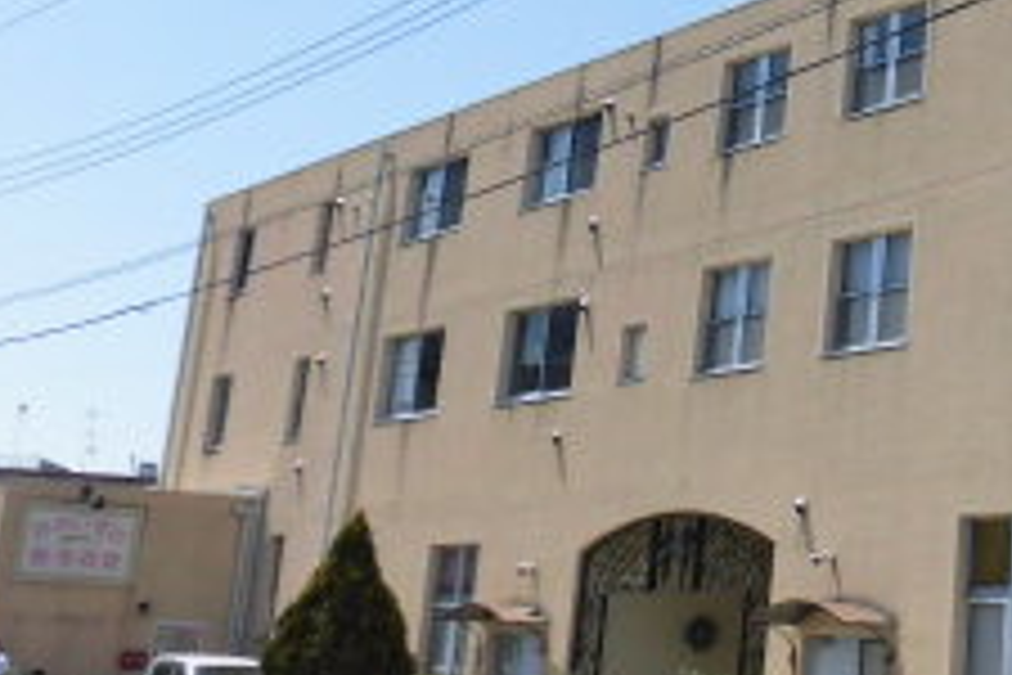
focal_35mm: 71
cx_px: 1237
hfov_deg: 25.4
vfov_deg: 18.5
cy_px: -45
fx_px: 1996
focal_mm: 4.3
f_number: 7.8
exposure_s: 1/200
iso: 100
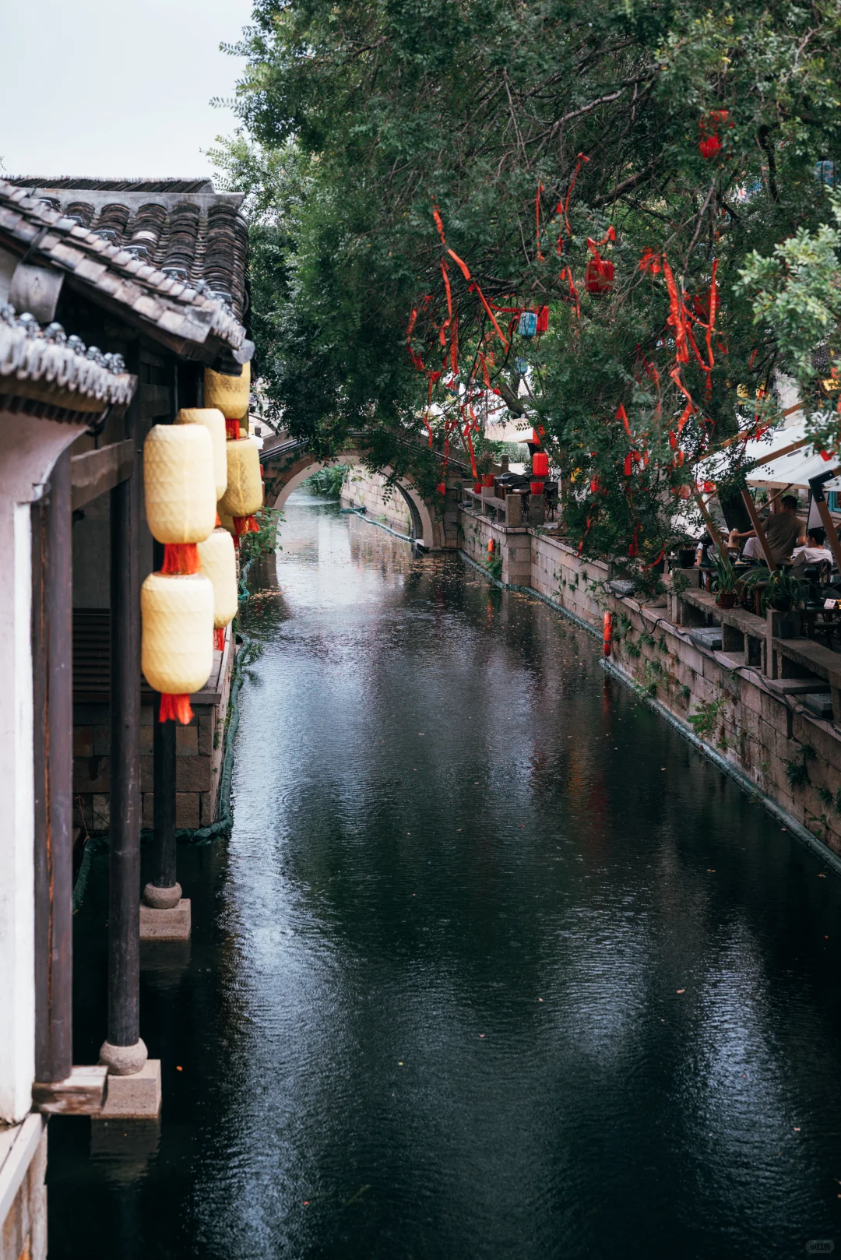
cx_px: 420
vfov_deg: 39.6
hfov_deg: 27.0
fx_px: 1750
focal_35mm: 50
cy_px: 630
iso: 400
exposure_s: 1/250
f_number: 3.2
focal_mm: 50
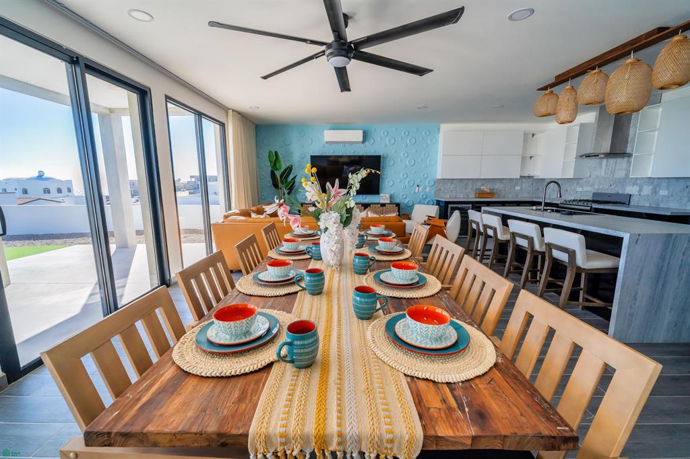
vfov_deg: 81.2
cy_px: 230
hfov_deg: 104.3
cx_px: 345
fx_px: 268
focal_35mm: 14
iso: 500
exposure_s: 1/350
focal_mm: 14
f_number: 5.6
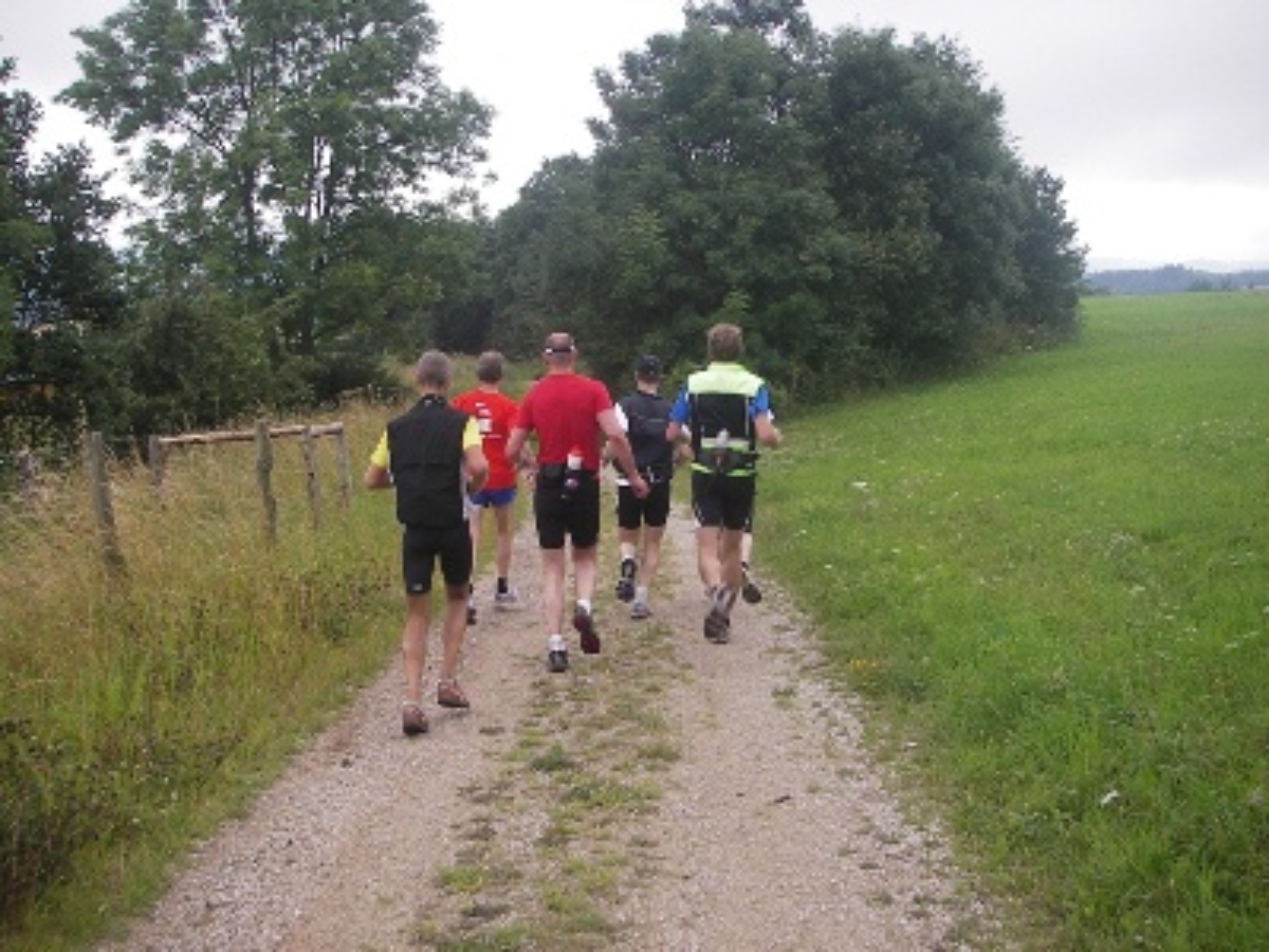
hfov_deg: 49.0
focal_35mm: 38
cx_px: 634
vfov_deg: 37.7
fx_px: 1393
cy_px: 476
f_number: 3.3
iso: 50
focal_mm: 6.3
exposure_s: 1/60
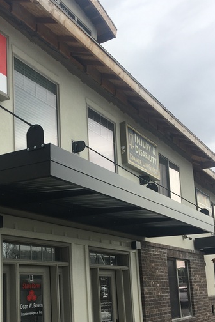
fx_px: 412
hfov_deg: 28.7
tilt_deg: +10.4
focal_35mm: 46
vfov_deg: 42.1
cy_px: 217
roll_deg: +1.9
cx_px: 47
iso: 25
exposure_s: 1/1241
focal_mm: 4.15
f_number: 2.2
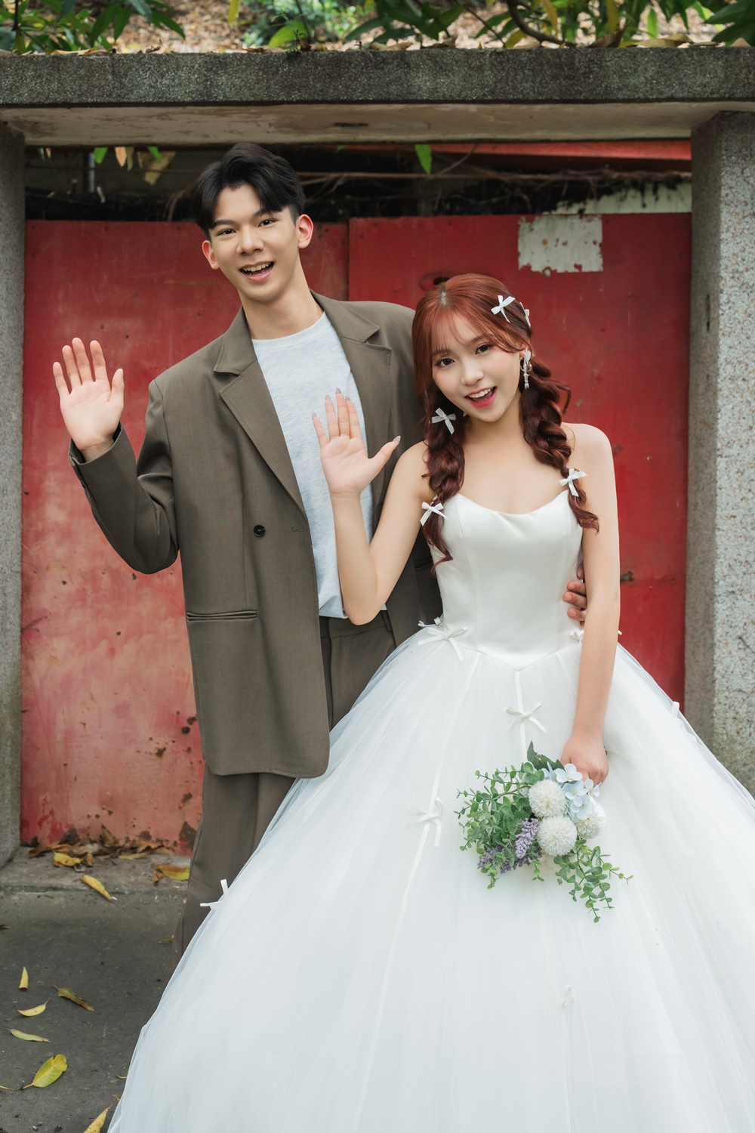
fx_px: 1793
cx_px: 378
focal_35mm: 57
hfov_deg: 23.8
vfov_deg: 35.1
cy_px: 566
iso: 320
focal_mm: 57
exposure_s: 1/80
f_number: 5.6
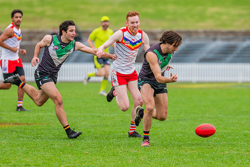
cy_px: 79
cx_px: 140
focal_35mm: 391
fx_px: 2717
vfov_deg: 3.5
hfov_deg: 5.3
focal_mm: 310
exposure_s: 1/1000
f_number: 5
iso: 800
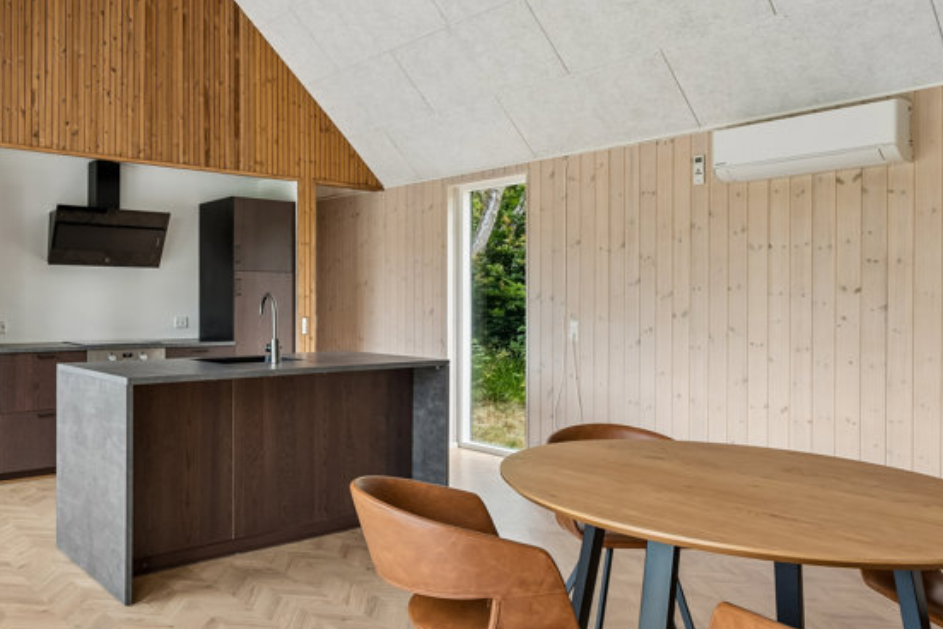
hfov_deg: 62.1
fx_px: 760
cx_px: 313
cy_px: 343
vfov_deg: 44.9
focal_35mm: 29
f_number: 8
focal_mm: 13.5
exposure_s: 1/30
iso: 250
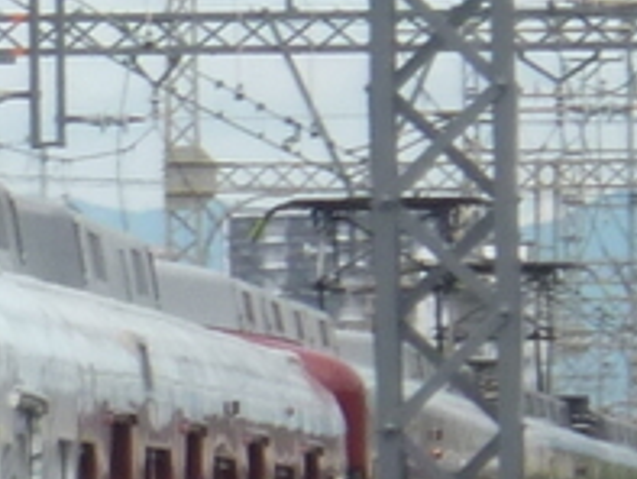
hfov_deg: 2.2
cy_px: 696
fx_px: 16480
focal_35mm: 895
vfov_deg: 1.7
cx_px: -805
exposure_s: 1/160
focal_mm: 20
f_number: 6.5
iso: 100
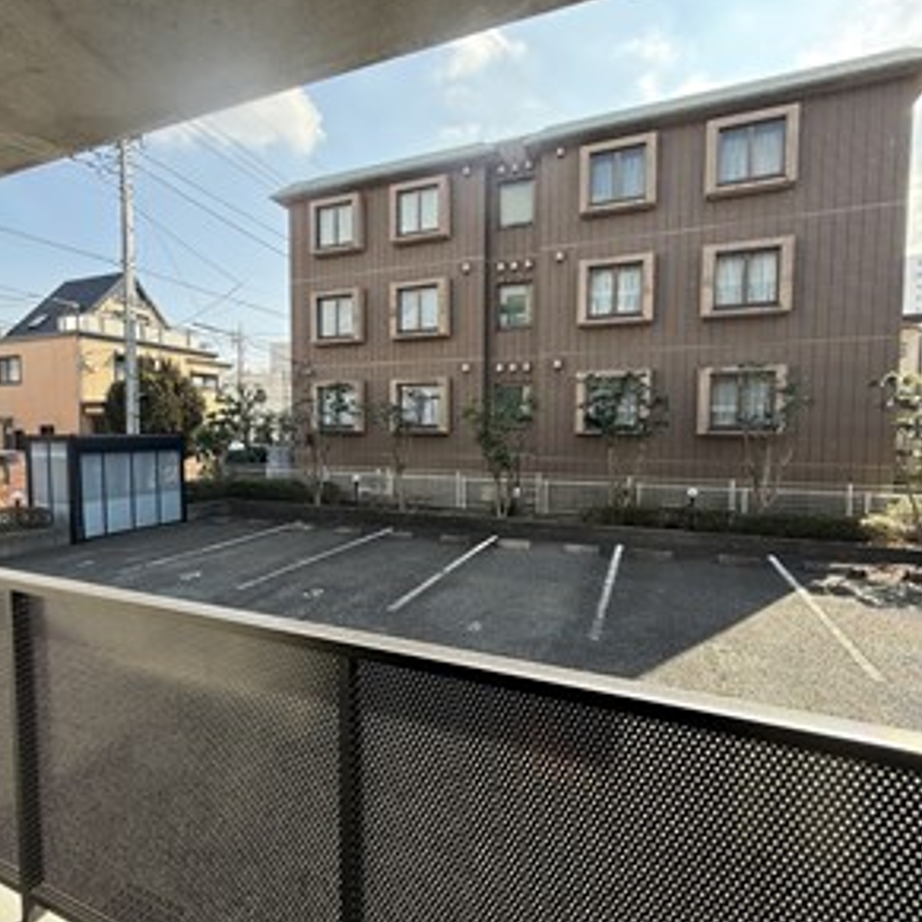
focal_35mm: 17
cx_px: 450
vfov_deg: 84.0
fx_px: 512
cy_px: 463
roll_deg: -0.2
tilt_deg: -2.3
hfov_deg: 84.0
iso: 64
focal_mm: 2.22
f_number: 2.2
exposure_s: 1/381
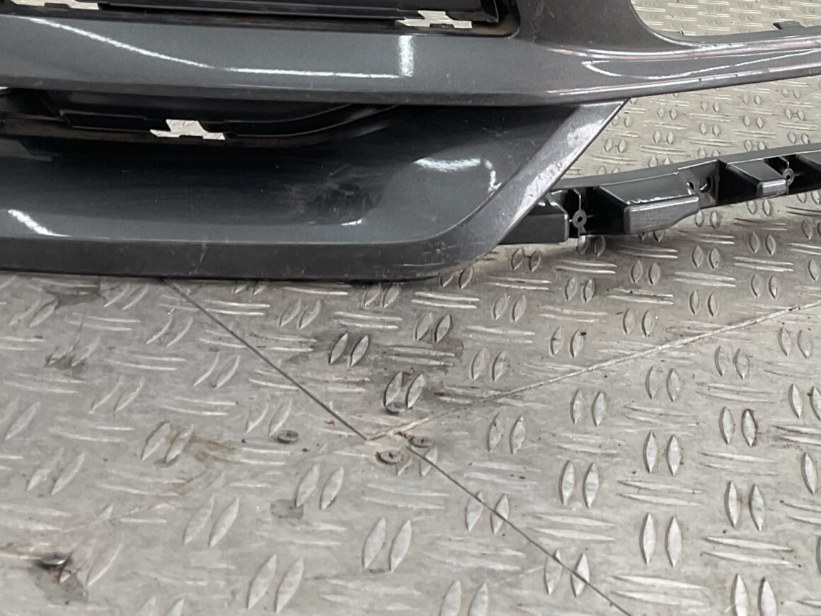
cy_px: -53
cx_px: 561
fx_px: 1518
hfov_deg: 30.0
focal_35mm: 64
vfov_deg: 21.8
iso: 25
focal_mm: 3
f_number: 1.8
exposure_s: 1/120
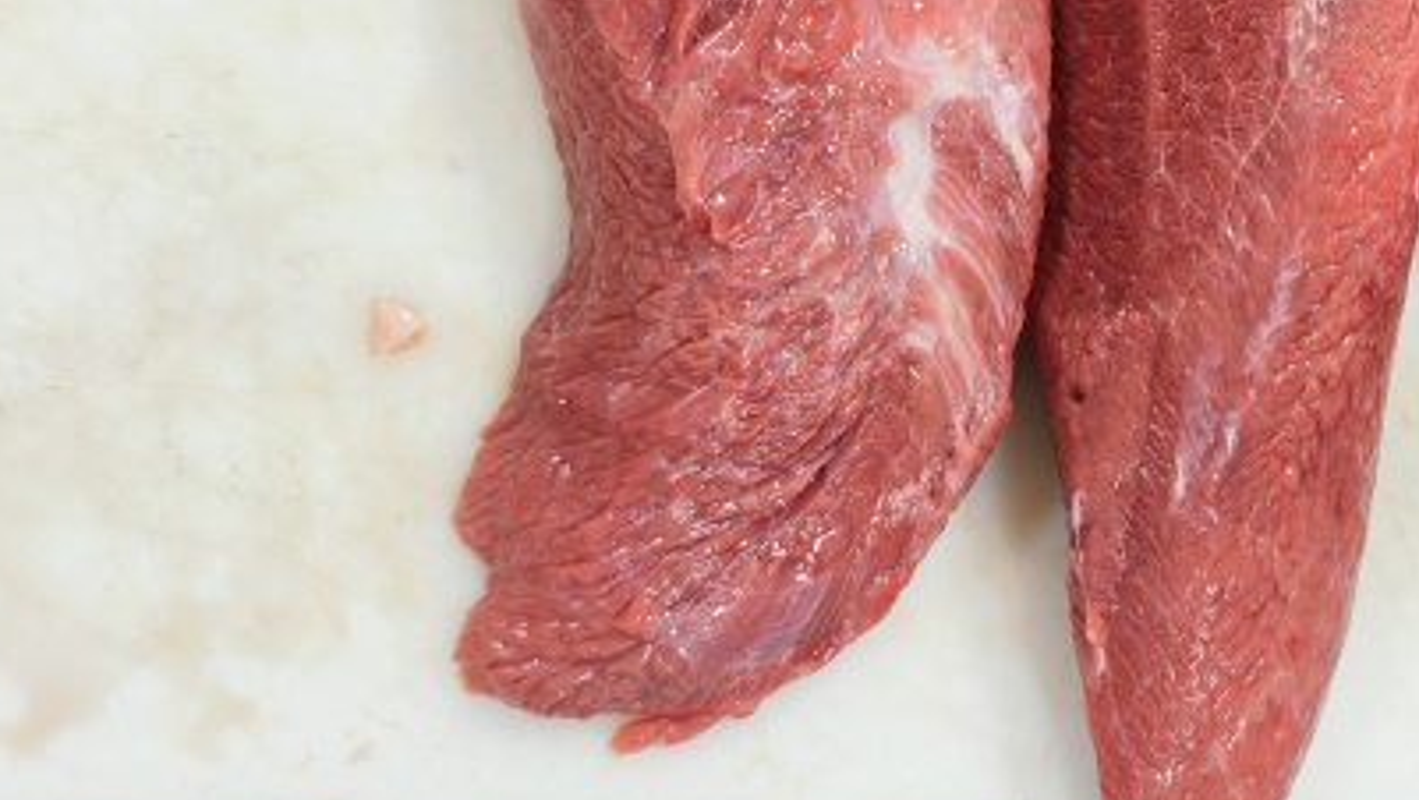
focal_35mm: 50
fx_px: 1882
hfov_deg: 39.6
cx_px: 1150
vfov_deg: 23.6
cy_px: 152
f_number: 1.57
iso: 510
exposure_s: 1/50
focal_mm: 5.6
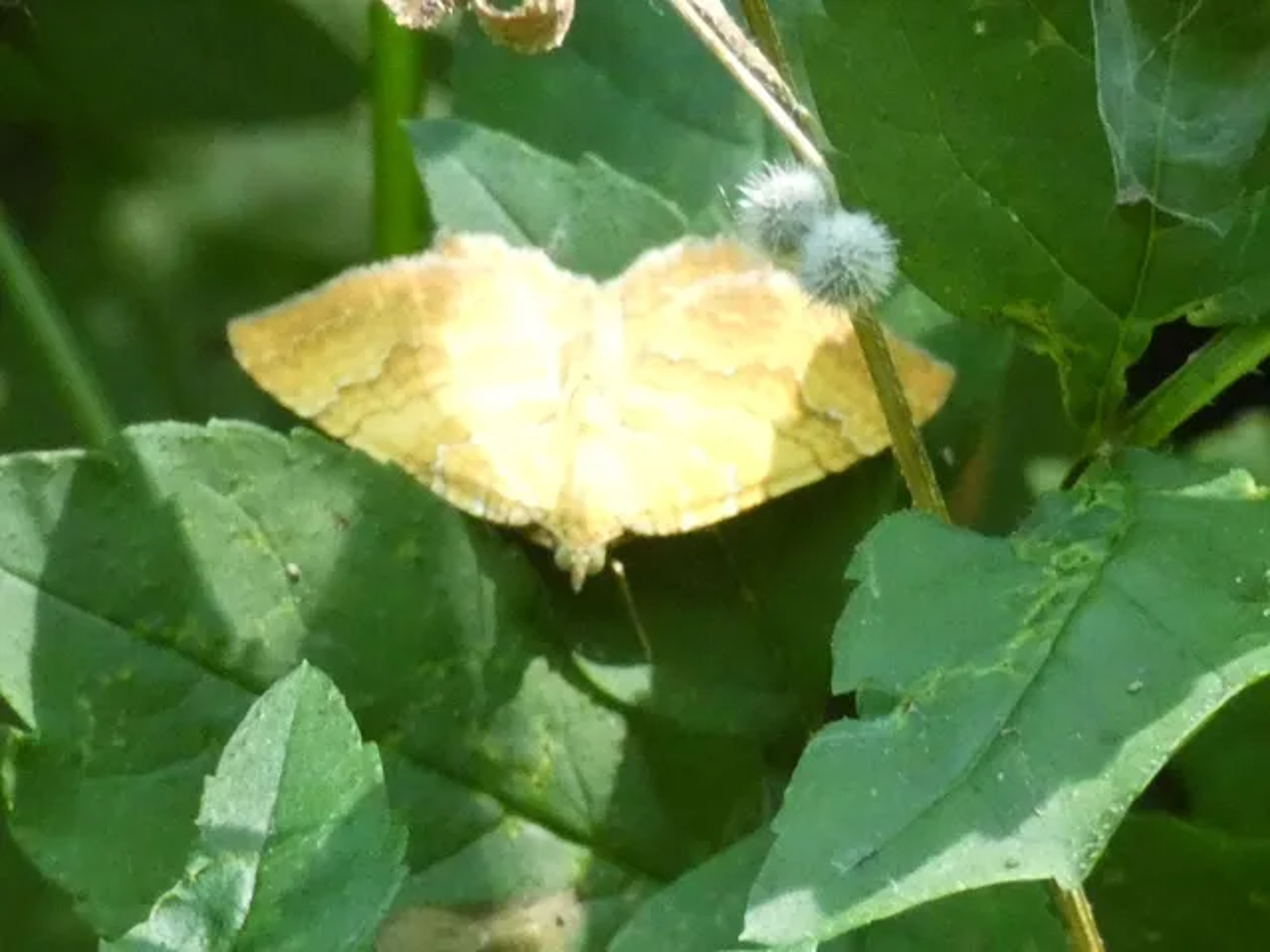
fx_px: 4696
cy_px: 476
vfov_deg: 11.6
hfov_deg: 15.4
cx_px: 635
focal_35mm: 128
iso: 1250
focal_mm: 22.9
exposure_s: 1/80
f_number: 5.2
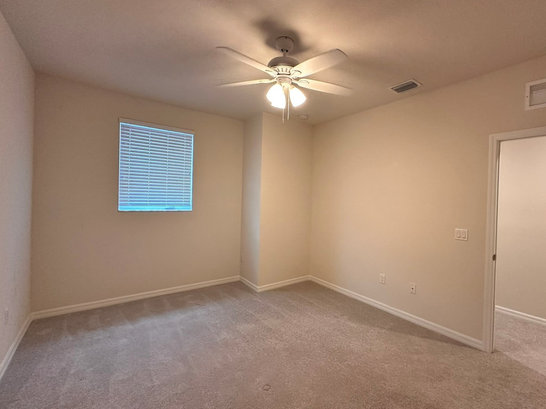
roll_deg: -1.2
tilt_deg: -0.4
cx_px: 301
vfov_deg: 78.1
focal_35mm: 16
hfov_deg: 94.2
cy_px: 200
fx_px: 252
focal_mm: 2.22
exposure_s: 1/120
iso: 320
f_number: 2.2
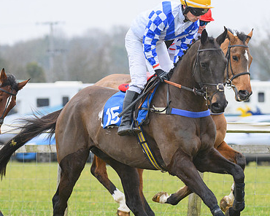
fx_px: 2837
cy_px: 110
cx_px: 191
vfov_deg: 4.4
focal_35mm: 355
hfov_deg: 5.4
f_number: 5
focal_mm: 170
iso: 1250
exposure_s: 1/1000
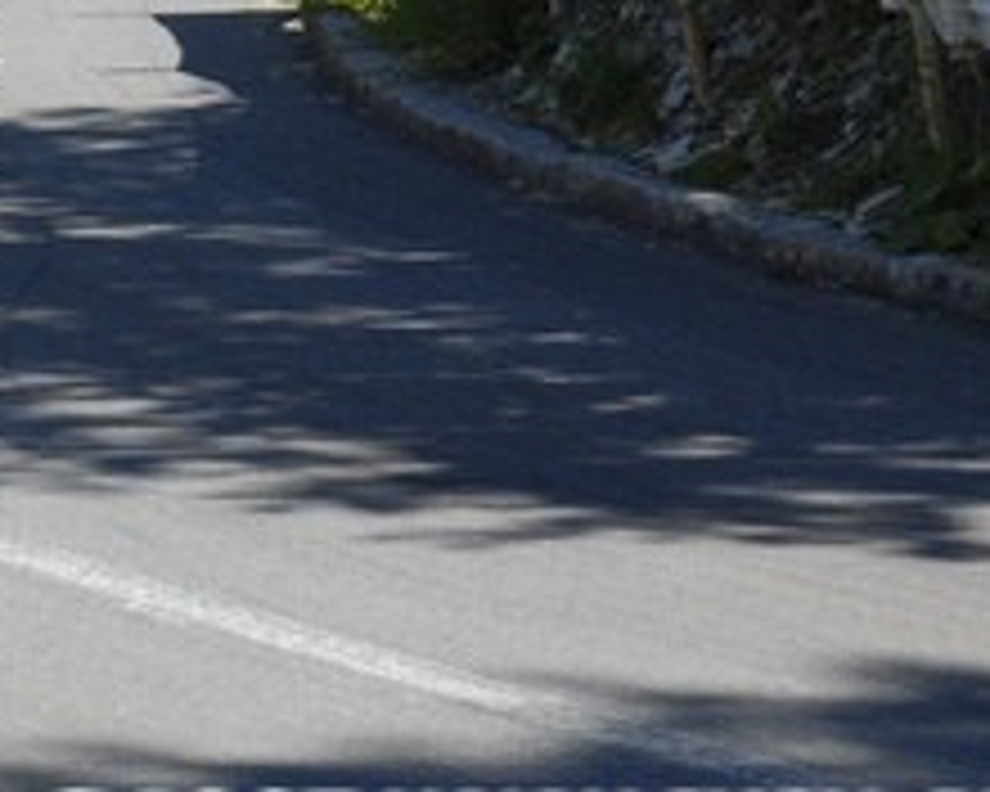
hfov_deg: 8.3
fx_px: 6780
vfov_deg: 6.7
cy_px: 18
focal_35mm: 231
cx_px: 9
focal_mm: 55
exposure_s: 1/320
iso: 200
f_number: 7.1
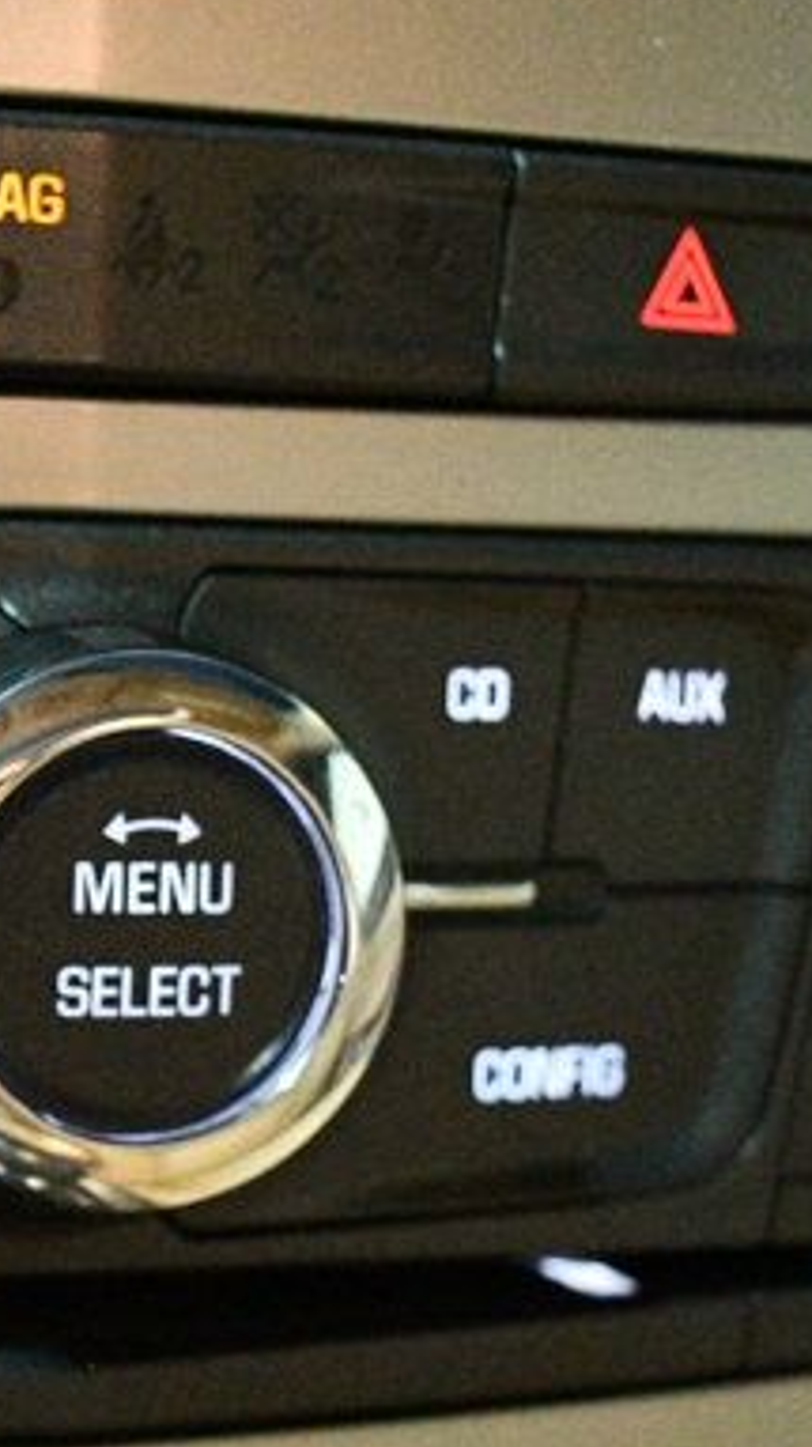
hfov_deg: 14.2
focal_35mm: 84
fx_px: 3220
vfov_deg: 25.0
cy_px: 1081
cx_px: 8
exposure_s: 1/60
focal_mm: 20
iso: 8000
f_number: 3.8
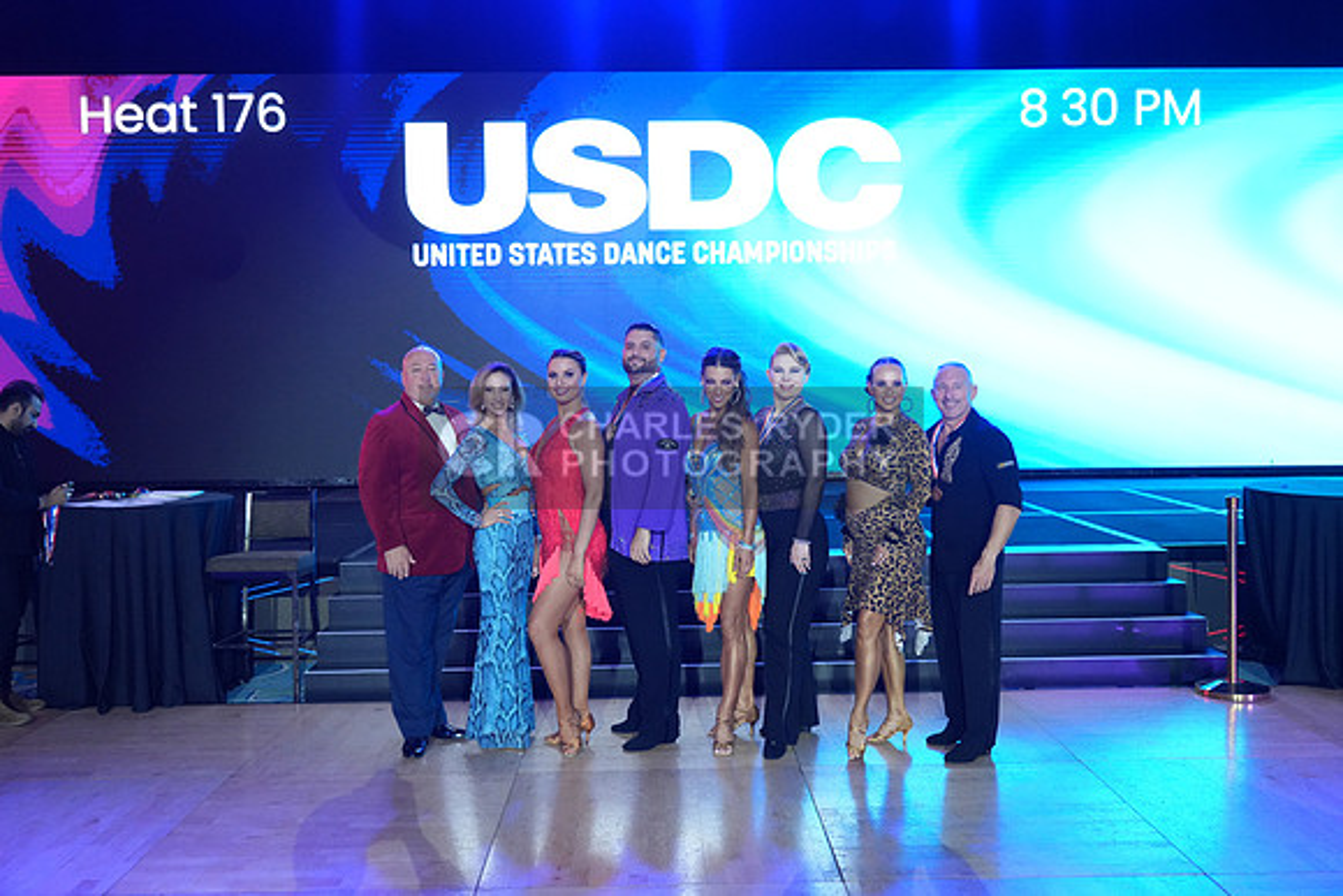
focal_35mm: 31
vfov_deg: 42.3
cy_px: 448
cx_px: 672
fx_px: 1157
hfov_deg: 60.3
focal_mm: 31
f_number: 4
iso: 3200
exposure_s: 1/640
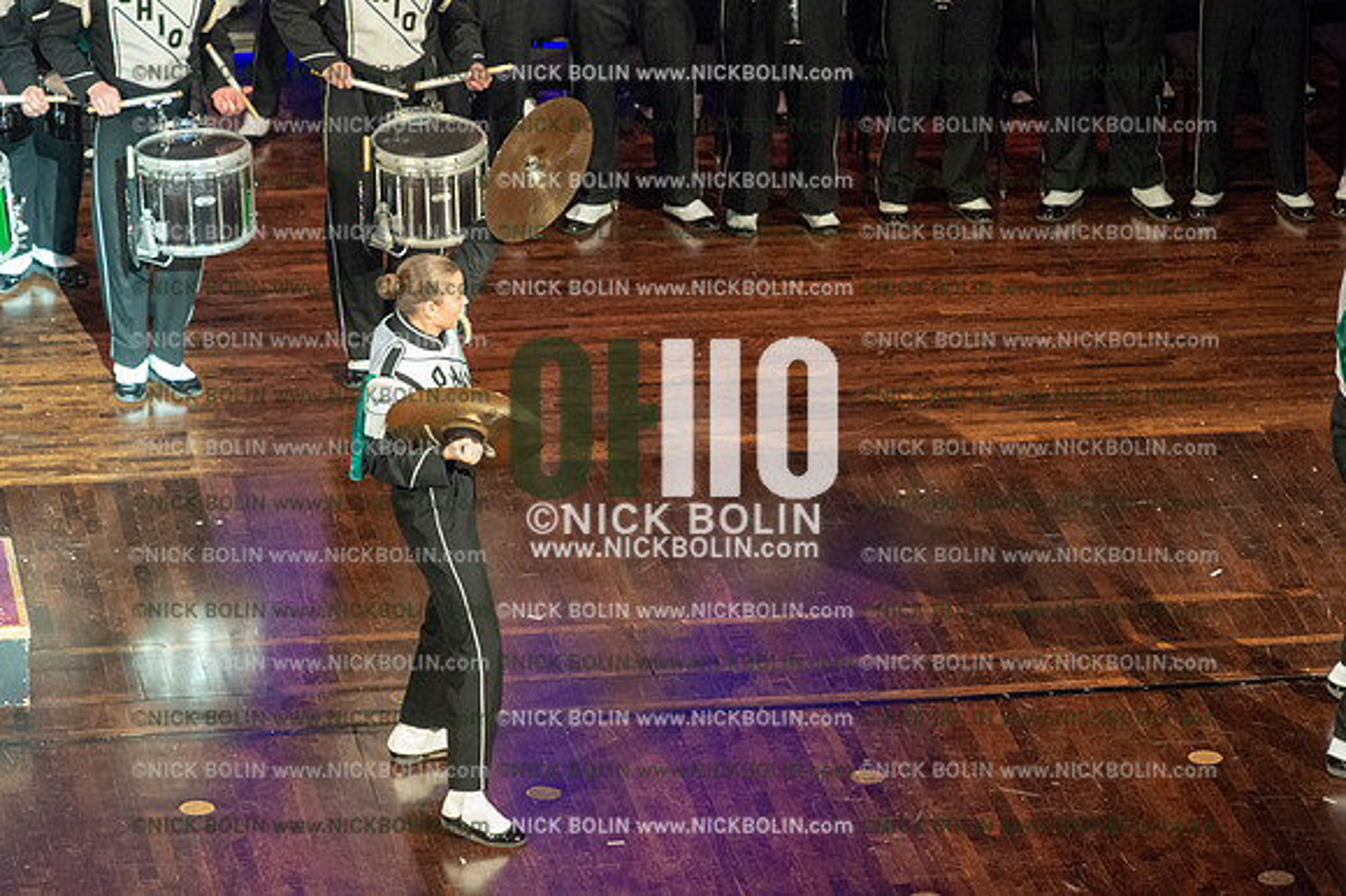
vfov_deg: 6.5
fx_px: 7847
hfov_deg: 9.8
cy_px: 448
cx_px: 673
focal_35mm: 210
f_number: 5.6
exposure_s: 1/200
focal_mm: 210
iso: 8000
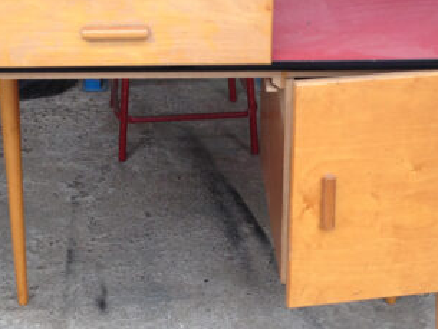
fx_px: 1051
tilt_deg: -26.4
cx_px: 201
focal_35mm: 83
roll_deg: +0.7
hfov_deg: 23.5
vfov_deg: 17.8
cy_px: 147
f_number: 2.4
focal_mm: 4.12
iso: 50
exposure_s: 1/120
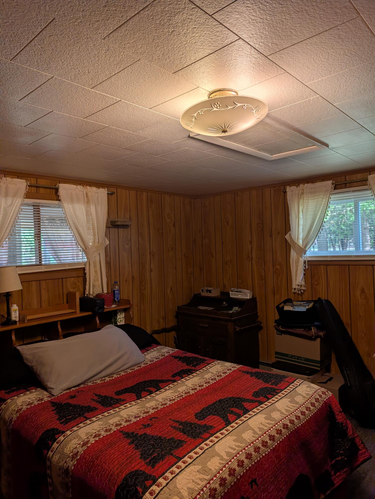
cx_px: 188
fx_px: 346
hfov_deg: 56.9
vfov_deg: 71.5
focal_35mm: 24
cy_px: 250
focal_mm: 6.9
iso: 18
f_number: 1.68
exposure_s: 1/270
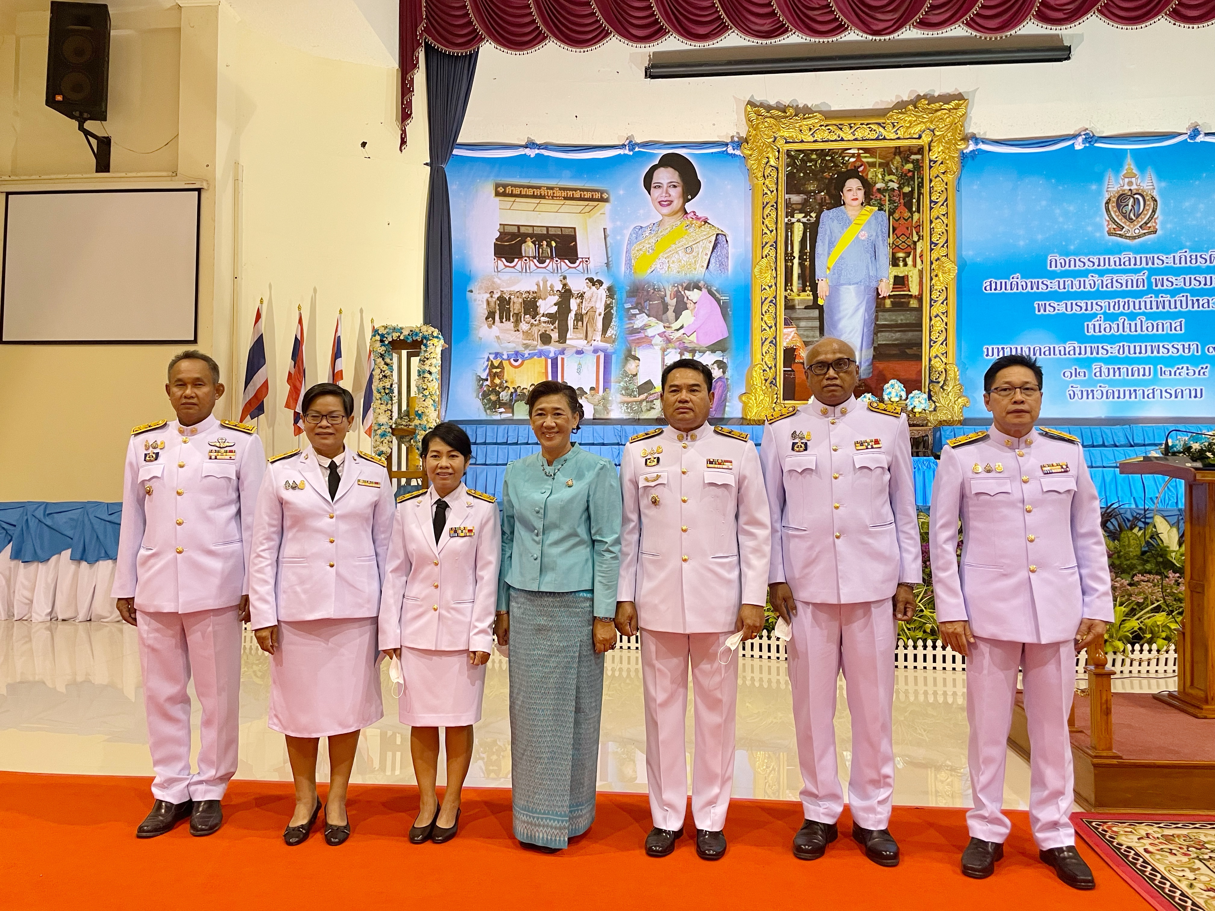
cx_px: 608
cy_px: 456
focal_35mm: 26
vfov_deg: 53.1
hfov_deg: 67.3
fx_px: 913
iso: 125
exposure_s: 1/50
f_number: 1.6
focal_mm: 4.2
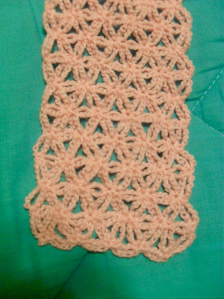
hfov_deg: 40.7
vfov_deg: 52.6
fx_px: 302
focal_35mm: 35
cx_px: 112
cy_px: 150
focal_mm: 6.2
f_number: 2.8
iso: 200
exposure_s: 1/30
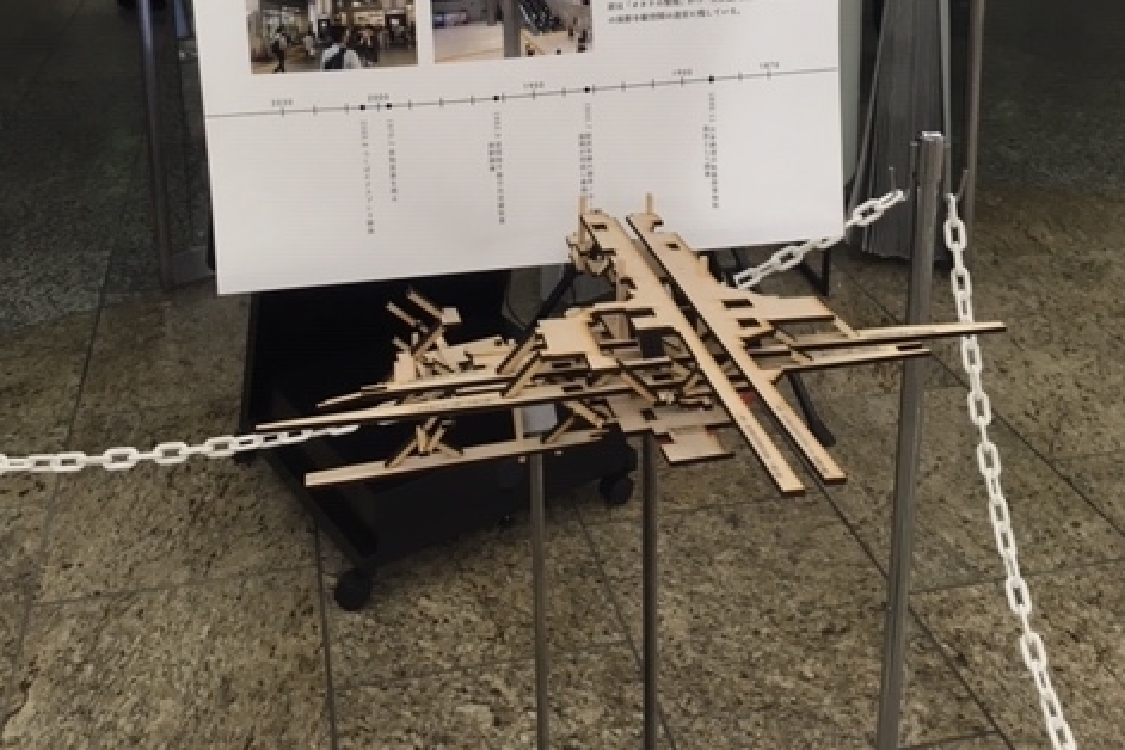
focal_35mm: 41
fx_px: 1281
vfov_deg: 30.3
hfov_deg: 47.4
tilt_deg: -13.8
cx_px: 571
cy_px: -2
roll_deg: -0.3
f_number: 2.2
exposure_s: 1/33
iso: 25
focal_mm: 4.15
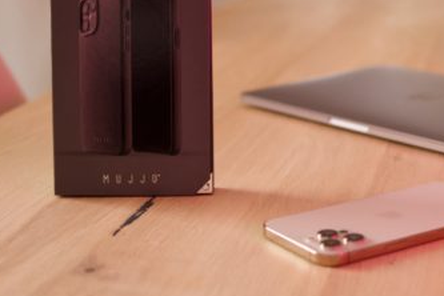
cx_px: 263
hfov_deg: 25.0
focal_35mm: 81
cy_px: 49
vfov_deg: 16.7
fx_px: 999
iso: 500
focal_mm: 30
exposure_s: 1/50
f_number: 2.2
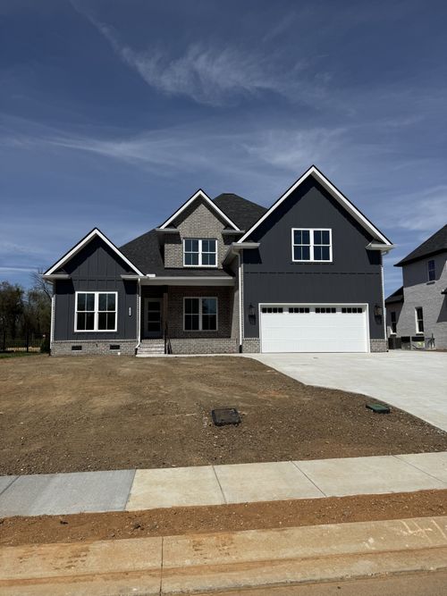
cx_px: 224
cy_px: 298
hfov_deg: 56.8
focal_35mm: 24
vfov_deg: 71.6
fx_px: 413
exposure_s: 1/10309
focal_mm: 6.76
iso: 80
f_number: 1.78
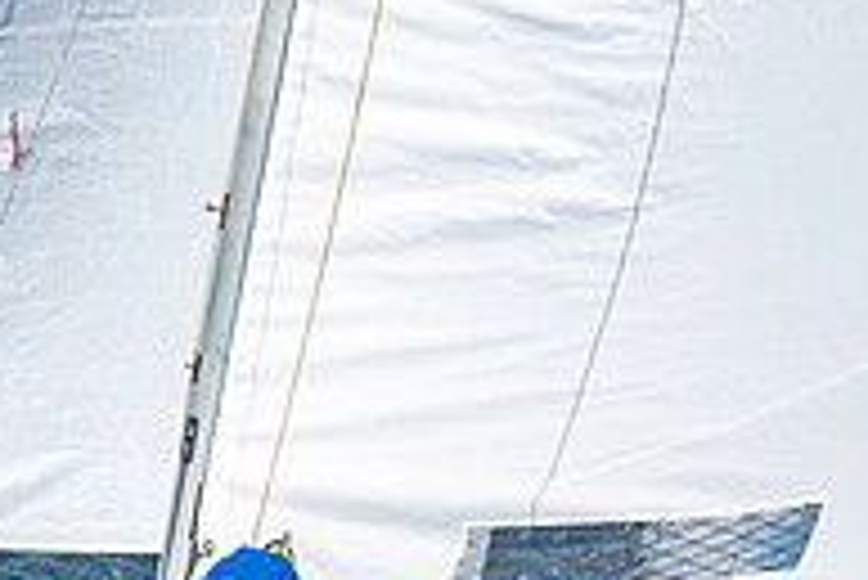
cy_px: 627
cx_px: 630
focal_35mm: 1349
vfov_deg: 1.0
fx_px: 32549
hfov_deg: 1.5
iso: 500
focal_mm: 300
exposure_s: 1/8000
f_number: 5
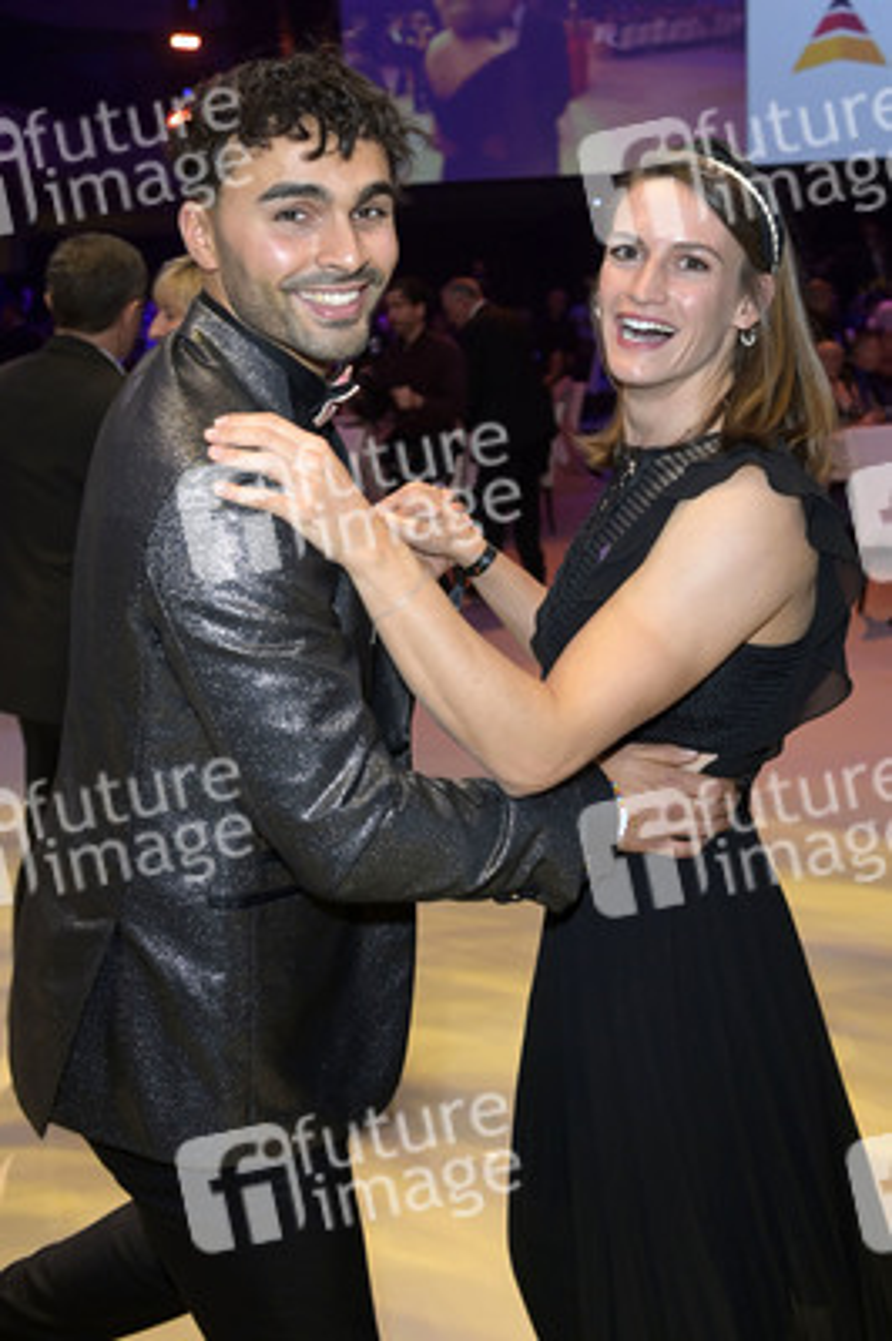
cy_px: 670
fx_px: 1415
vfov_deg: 50.7
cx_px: 446
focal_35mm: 38
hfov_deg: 35.0
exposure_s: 1/250
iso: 2500
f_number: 5
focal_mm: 38
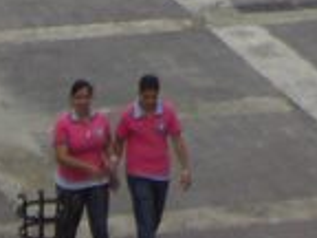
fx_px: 2473
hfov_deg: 7.1
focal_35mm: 270
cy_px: -593
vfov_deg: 5.1
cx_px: 621
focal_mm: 6.2
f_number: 8
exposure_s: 1/320
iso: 100
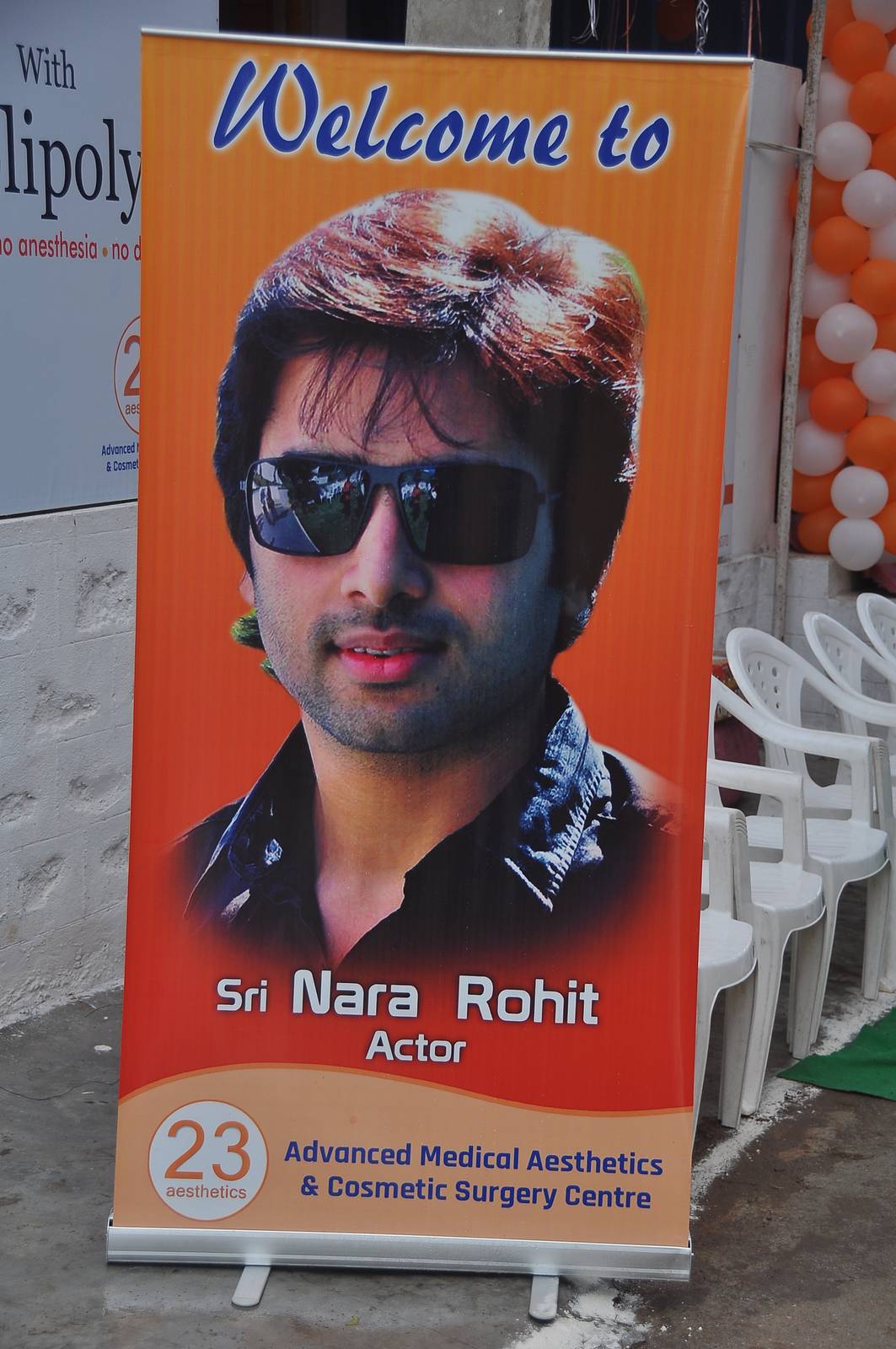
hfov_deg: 20.6
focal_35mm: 66
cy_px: 674
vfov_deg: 30.5
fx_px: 2470
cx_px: 448
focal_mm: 44
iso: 200
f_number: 5
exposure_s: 1/125
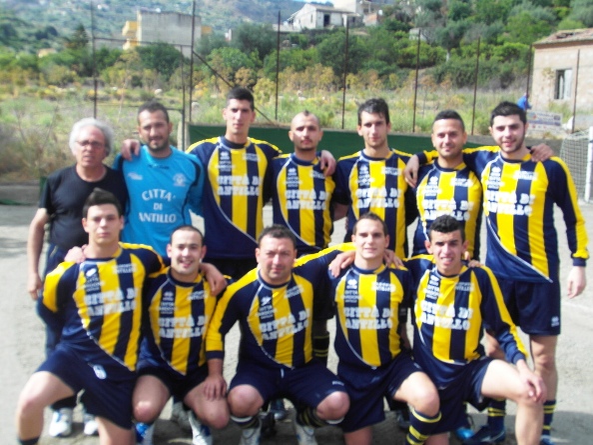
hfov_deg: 45.8
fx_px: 702
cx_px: 296
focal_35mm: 41
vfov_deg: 35.1
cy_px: 222
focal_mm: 6.8
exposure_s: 1/350
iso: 100
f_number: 3.6
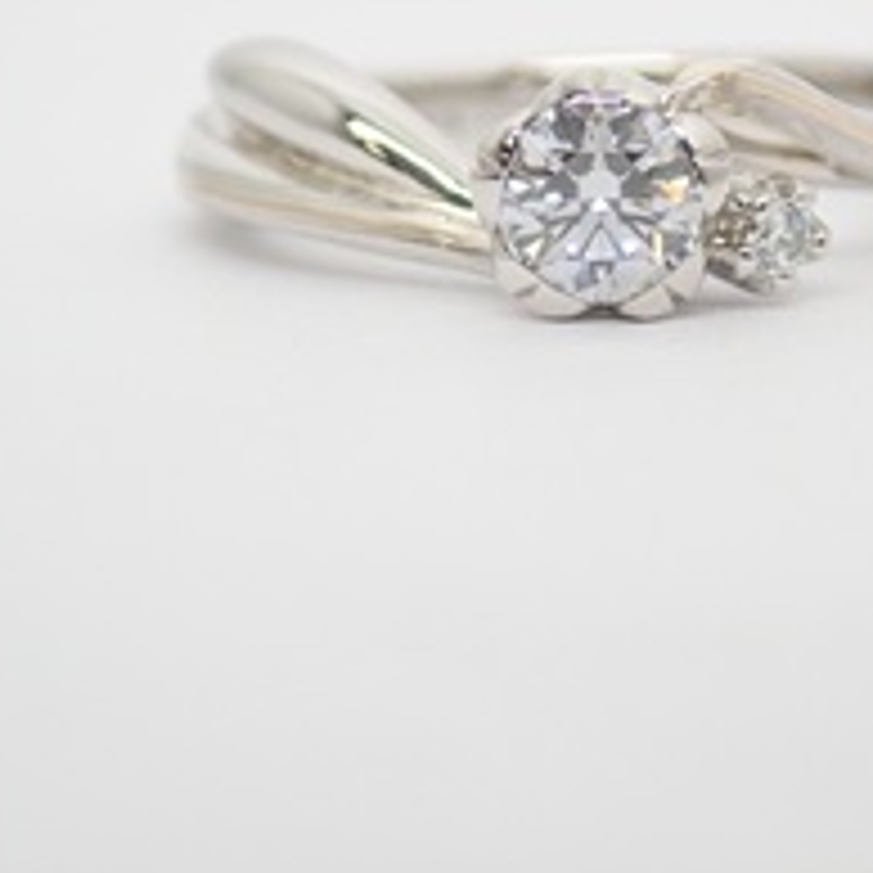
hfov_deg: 10.4
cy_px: 178
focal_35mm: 168
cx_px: 585
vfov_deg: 10.4
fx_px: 4793
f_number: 4.3
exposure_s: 1/100
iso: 200
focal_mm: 14.62
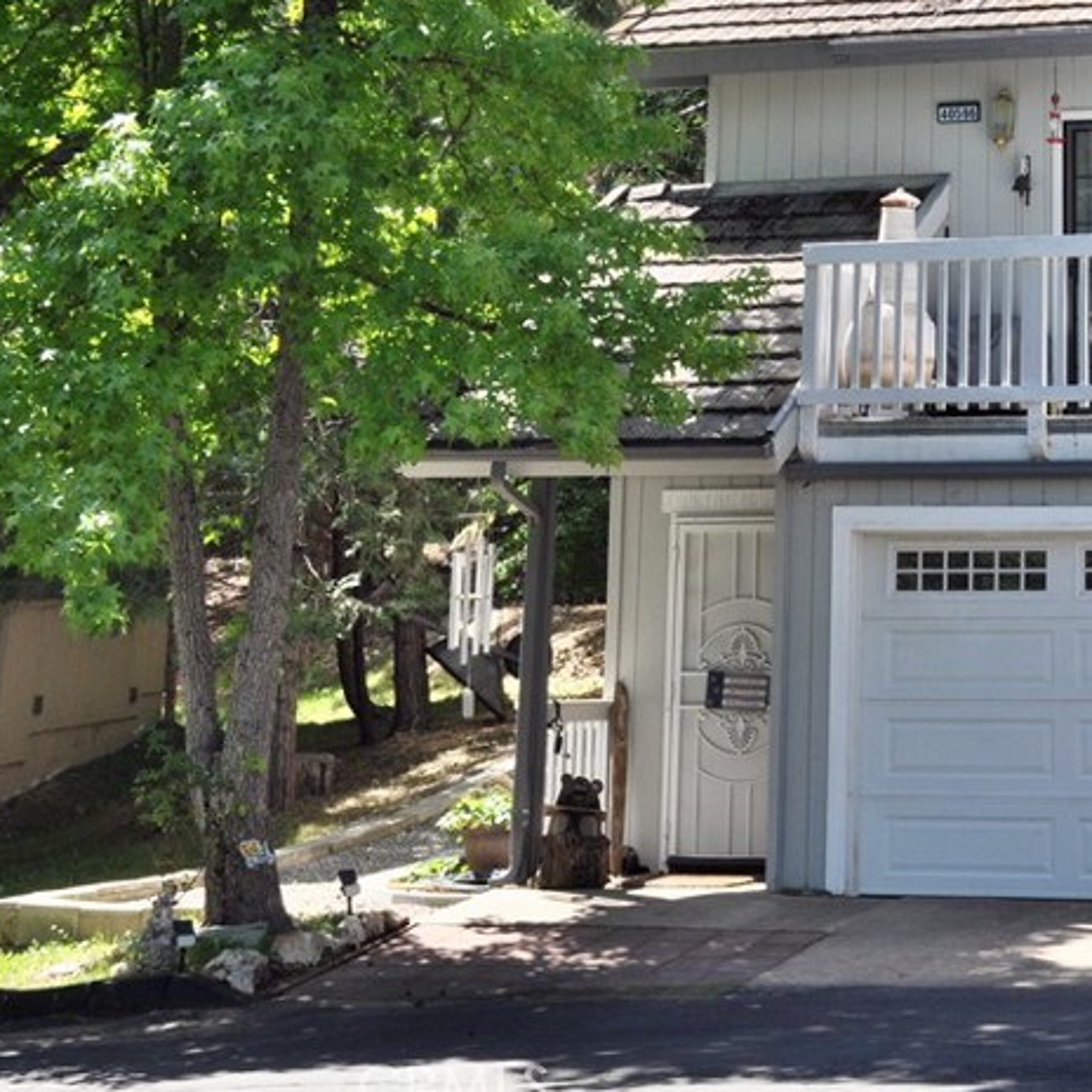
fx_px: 3212
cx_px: 1094
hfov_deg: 18.8
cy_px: 320
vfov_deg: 19.2
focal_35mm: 90
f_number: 7.1
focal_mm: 32
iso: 200
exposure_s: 1/200
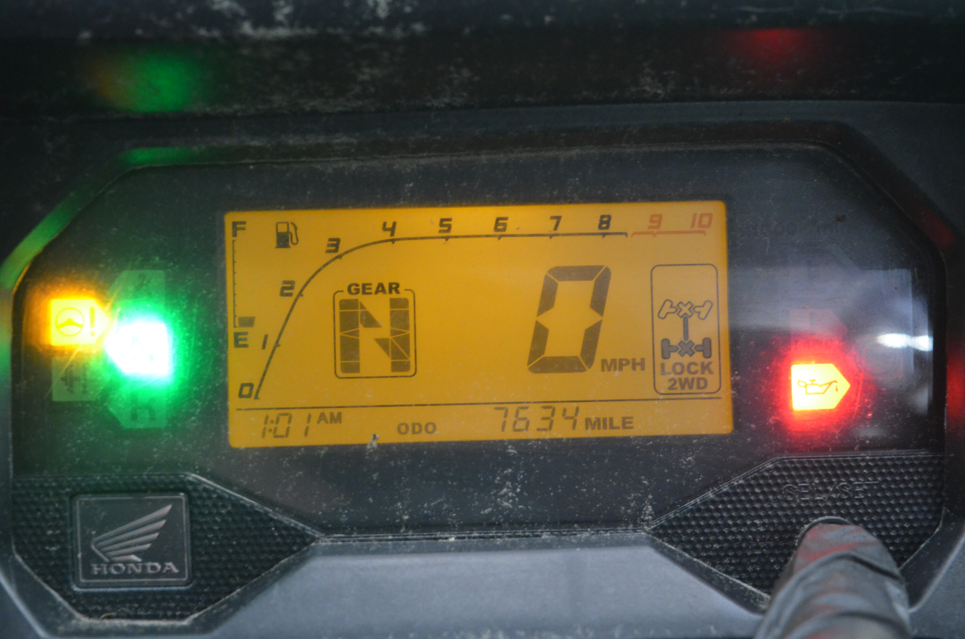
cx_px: 482
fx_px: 1806
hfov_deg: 29.9
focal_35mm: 68
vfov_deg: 20.1
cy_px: 320
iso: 3200
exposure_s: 1/20
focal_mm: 45
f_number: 5
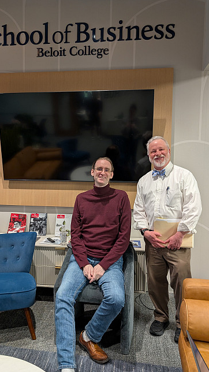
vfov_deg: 69.9
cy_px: 191
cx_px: 93
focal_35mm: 27
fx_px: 266
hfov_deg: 42.8
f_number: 1.68
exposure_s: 1/40
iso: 120
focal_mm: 6.9
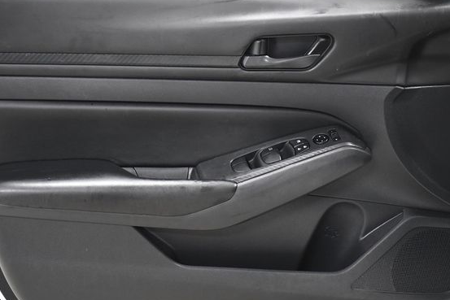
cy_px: 165
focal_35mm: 66
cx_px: 234
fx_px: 825
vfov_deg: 20.6
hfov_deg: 30.5
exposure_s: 1/100
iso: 2500
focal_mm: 38
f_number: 4.5
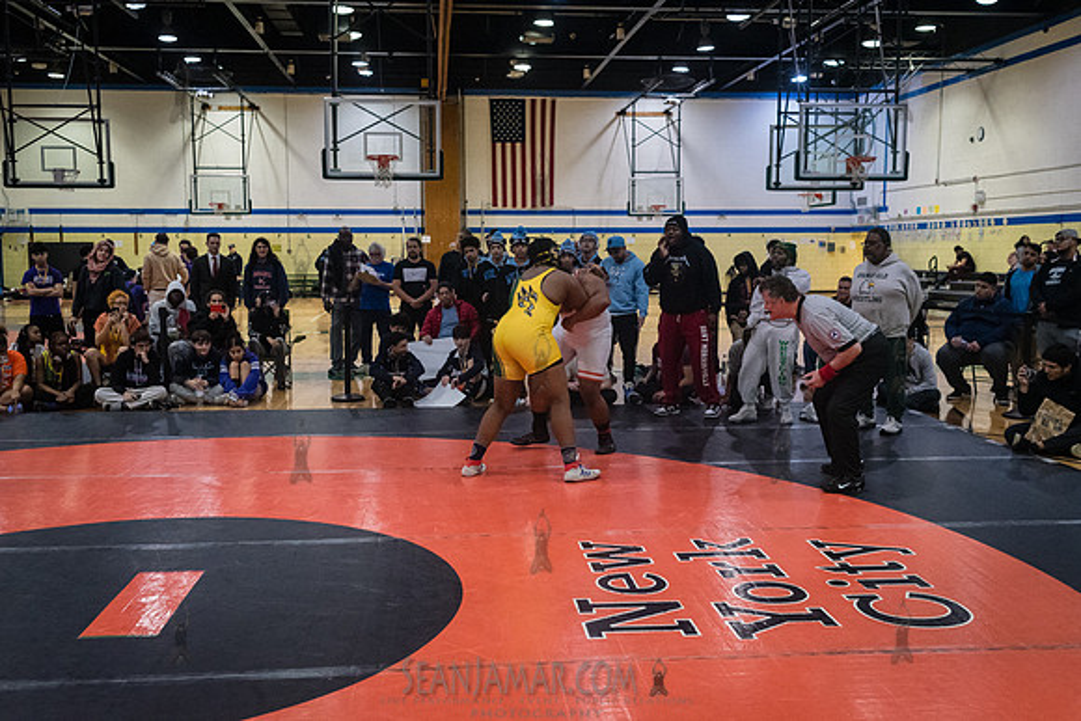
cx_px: 540
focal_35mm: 36
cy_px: 360
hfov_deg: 52.6
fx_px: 1093
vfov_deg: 36.5
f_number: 4
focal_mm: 35
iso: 8000
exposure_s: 1/500
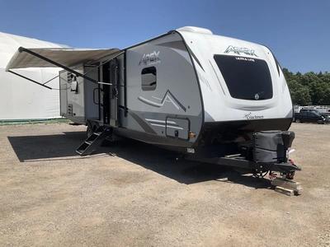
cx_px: 165
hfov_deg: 61.7
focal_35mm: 29
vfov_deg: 48.2
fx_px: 276
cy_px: 124
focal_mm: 3
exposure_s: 1/2227
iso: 25
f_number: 1.8
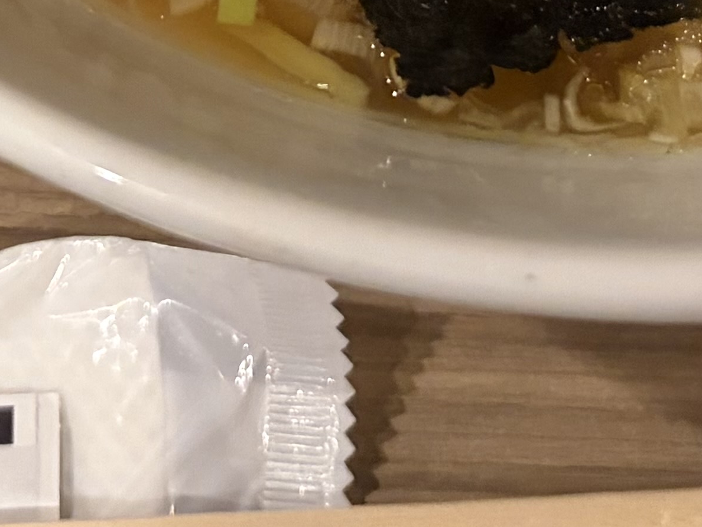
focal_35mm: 125
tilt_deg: -53.1
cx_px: 207
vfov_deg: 10.9
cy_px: -477
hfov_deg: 15.7
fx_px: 2535
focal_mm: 5.96
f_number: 1.6
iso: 400
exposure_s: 1/60
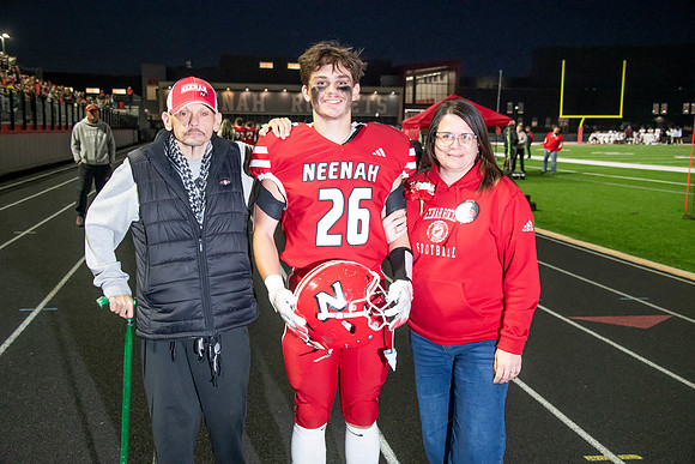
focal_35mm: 42
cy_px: 232
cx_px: 348
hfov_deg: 46.4
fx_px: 811
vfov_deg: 31.9
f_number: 5.6
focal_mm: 42
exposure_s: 1/160
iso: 5000
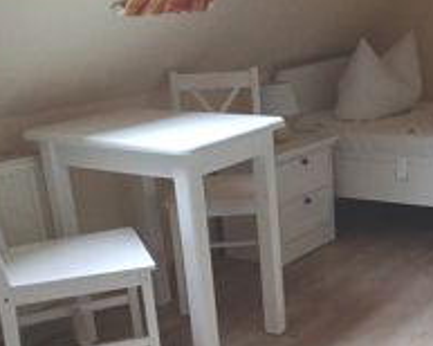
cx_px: 305
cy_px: 283
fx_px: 730
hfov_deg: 32.6
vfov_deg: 26.1
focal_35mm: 57
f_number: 1.8
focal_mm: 4.65
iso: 320
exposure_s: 1/33
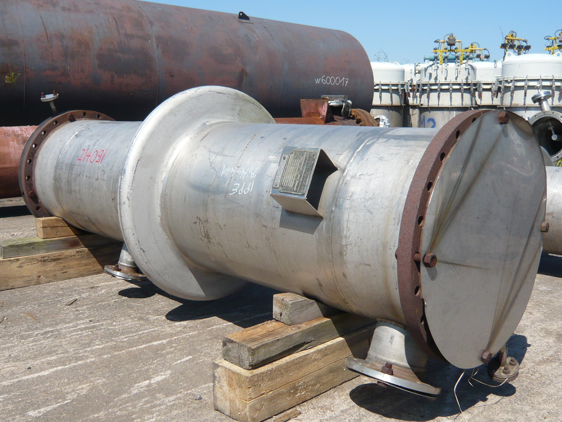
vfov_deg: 39.7
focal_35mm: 36
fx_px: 584
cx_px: 281
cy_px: 211
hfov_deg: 51.4
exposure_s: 1/160
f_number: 8
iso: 100
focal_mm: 4.6
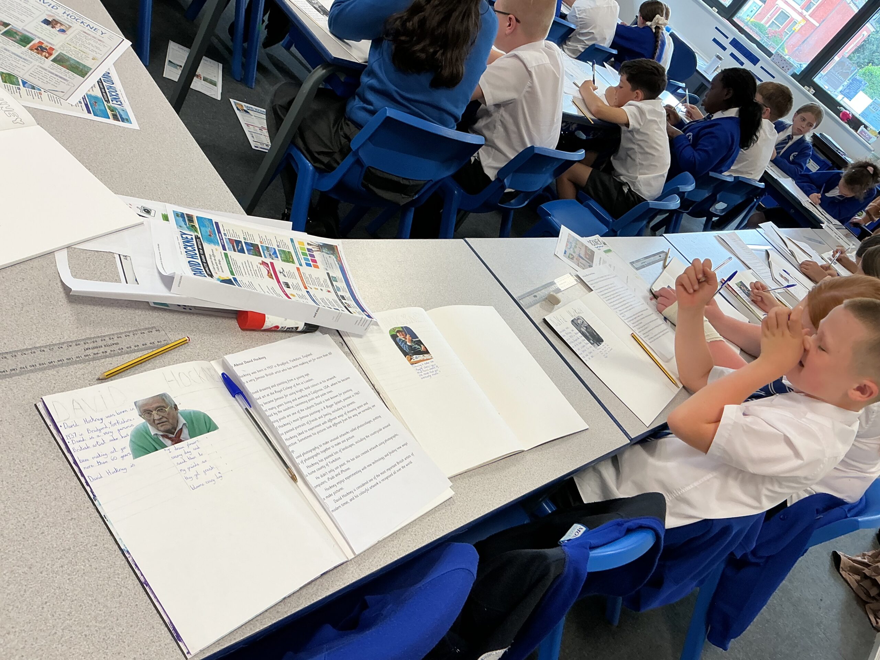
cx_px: 440
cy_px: 330
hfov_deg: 61.7
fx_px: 737
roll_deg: -39.3
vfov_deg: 48.2
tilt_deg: -32.3
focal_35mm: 29
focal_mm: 3
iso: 40
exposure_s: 1/60
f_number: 1.8
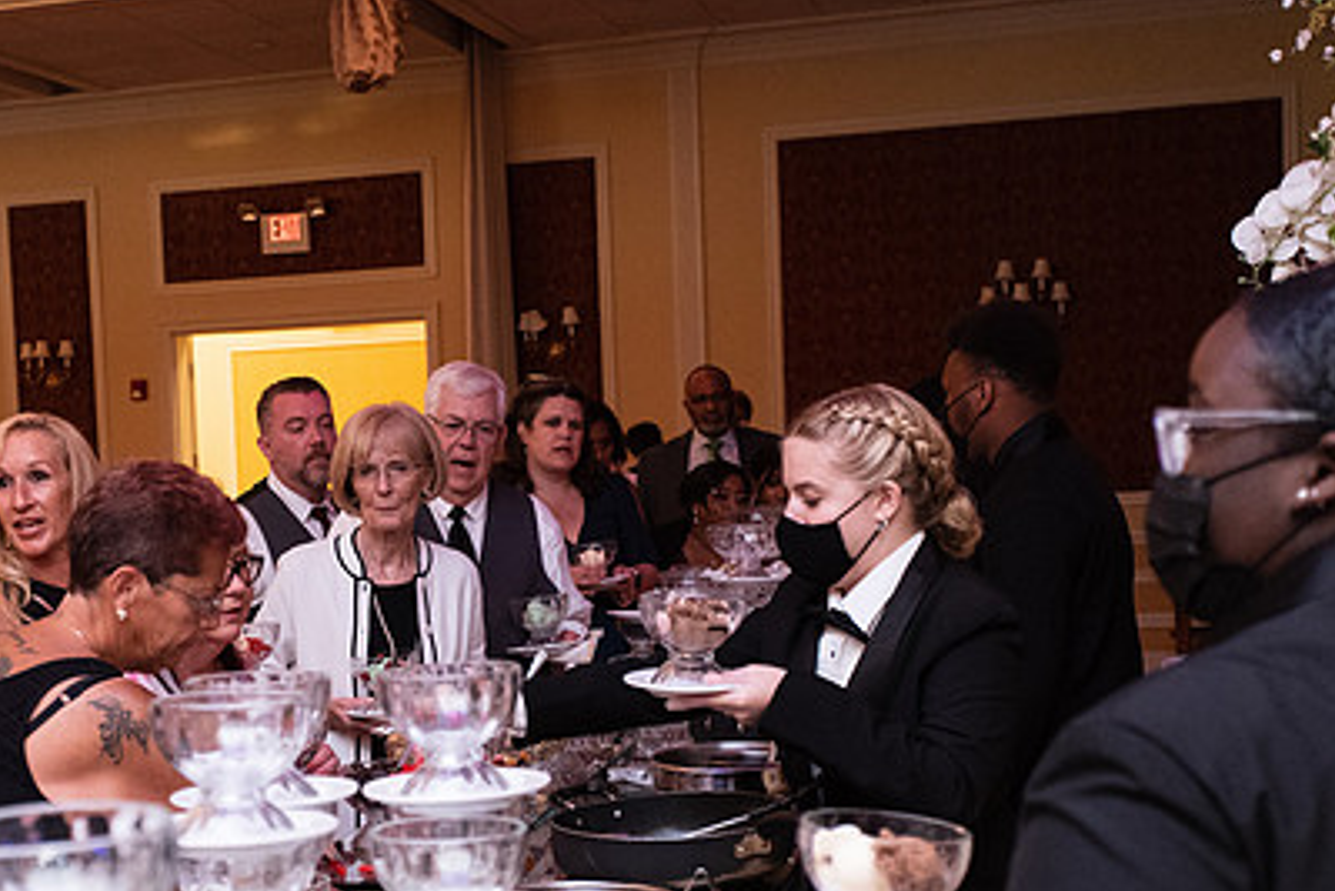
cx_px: 447
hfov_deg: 34.2
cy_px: 582
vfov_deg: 23.3
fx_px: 2151
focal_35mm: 58
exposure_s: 1/80
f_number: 4
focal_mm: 40
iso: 6400
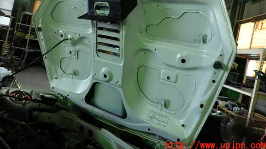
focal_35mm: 28
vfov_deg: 40.9
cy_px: 49
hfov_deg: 67.9
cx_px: 131
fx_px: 197
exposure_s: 1/60
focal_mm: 4.5
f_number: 2
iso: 160
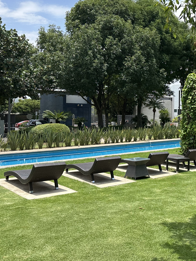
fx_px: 302
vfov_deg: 46.7
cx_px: 184
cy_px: 113
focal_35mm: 40
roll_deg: -0.3
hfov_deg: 33.6
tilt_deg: +0.2
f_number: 1.78
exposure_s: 1/2967
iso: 80
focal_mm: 6.86
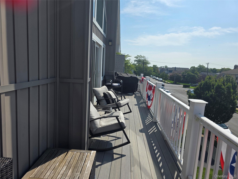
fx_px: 158
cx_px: 119
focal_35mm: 23
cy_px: 90
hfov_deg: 73.9
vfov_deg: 58.9
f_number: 1.7
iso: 64
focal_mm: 6.3
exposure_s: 1/7944
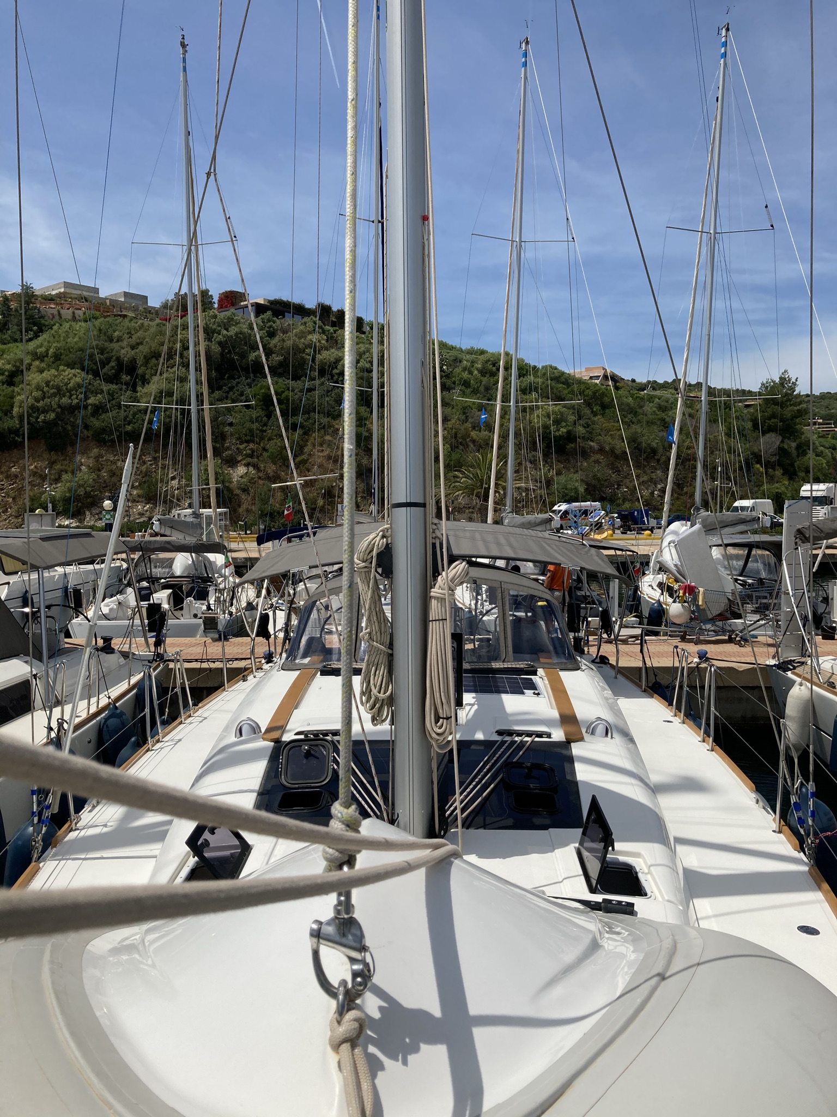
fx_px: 903
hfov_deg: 49.7
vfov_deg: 63.4
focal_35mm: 28
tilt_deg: -0.8
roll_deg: +0.3
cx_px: 418
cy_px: 558
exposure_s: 1/4878
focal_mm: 3.99
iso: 20
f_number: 1.8
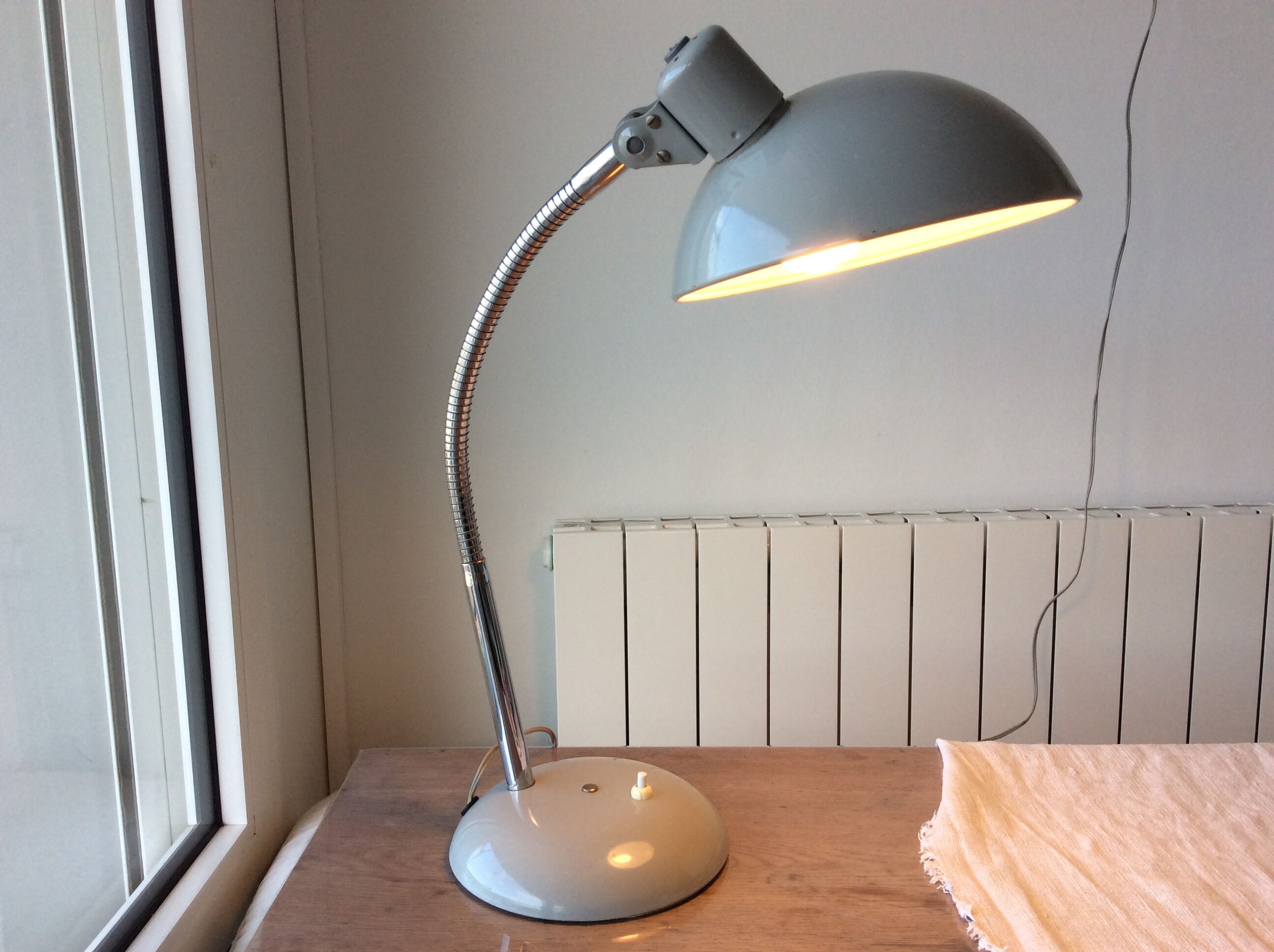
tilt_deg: -11.4
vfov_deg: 44.1
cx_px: 637
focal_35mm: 32
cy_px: 476
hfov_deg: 56.9
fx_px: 1176
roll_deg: +2.8
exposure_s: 1/120
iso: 32
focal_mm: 3.3
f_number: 2.4
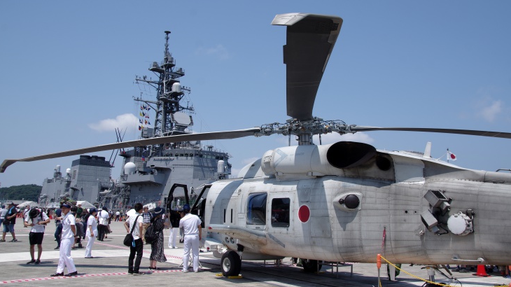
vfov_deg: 33.6
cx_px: 256
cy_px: 127
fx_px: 474
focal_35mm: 35
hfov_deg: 56.6
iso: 100
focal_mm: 22
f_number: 9
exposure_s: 1/250
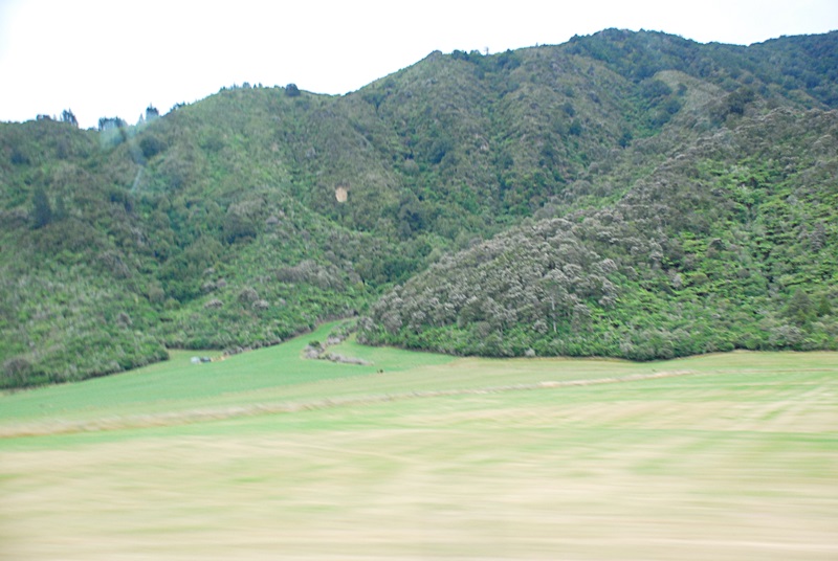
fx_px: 1119
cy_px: 280
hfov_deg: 41.1
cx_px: 419
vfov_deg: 28.2
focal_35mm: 48
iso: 450
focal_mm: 32
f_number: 4.2
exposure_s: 1/30
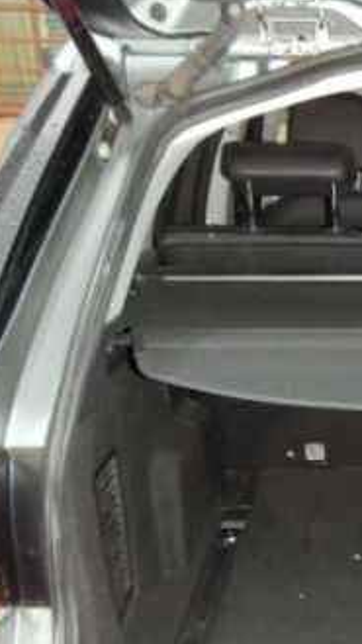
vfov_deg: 38.1
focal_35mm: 54
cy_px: 427
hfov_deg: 20.0
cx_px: 495
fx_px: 922
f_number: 2.8
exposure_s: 1/30
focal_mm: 4.3
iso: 360
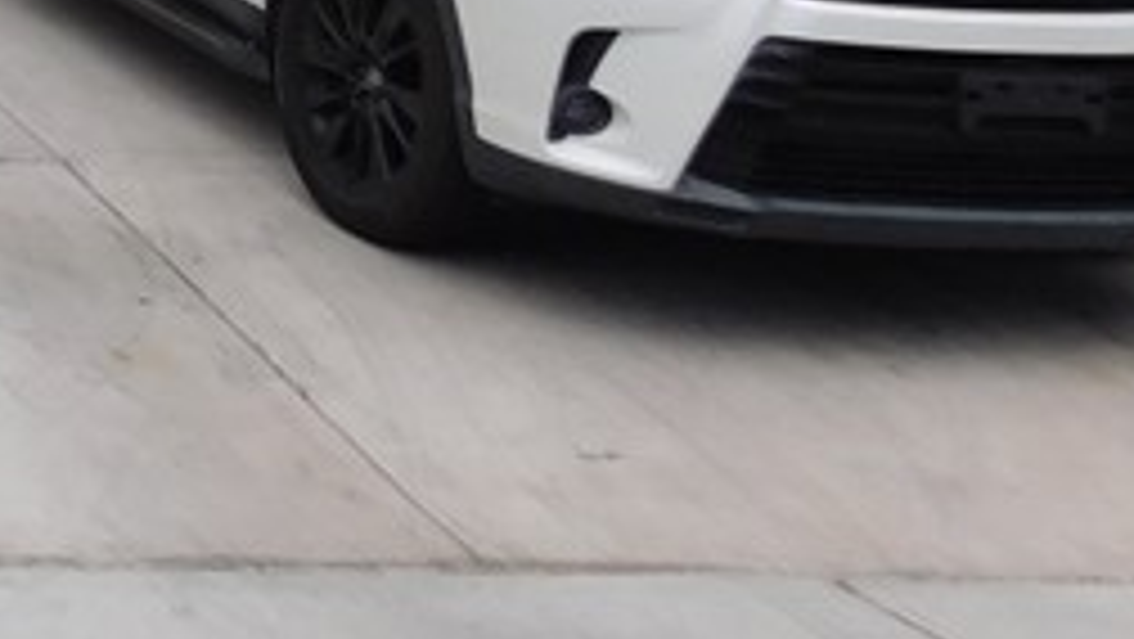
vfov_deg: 10.8
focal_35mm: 102
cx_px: -904
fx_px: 3068
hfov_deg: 17.2
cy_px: -684
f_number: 6
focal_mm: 4
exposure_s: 1/500
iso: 125
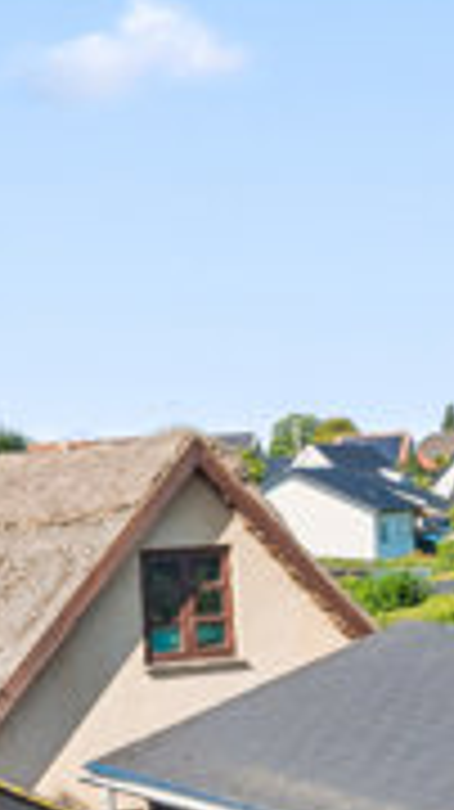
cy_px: 808
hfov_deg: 12.3
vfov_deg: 21.1
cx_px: 351
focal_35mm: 98
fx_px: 2101
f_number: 10
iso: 200
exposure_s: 1/160
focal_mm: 21
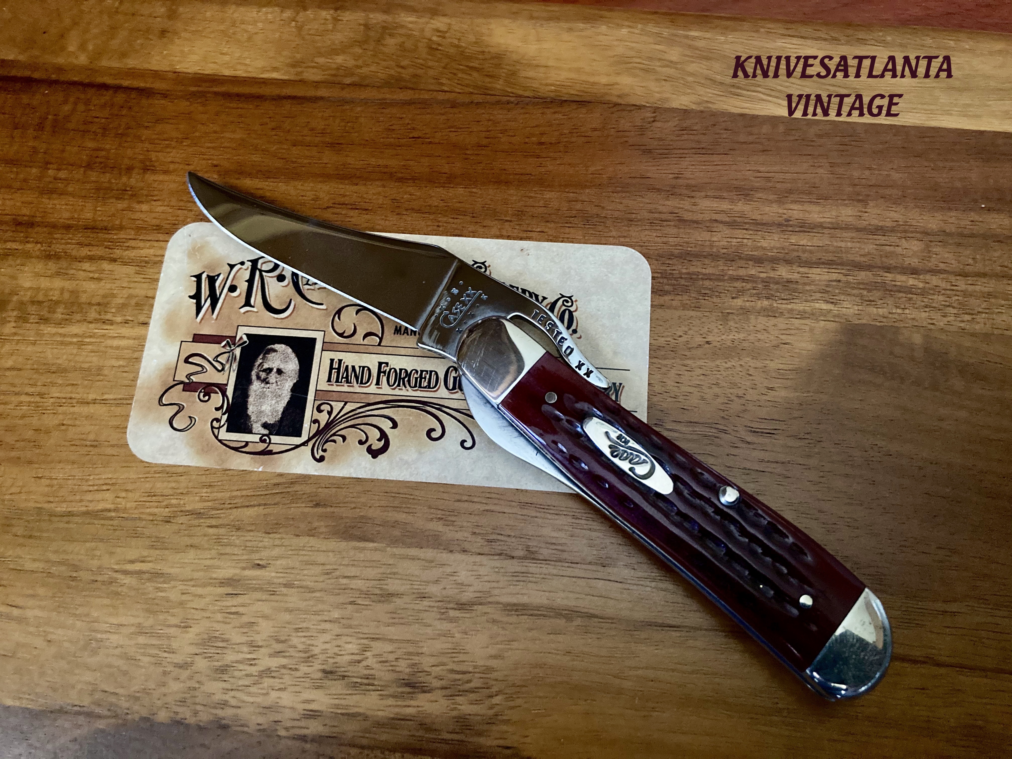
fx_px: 819
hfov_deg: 63.4
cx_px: 506
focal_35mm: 28
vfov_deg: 49.7
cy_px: 380
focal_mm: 3.99
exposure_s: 1/22
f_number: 1.8
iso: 640
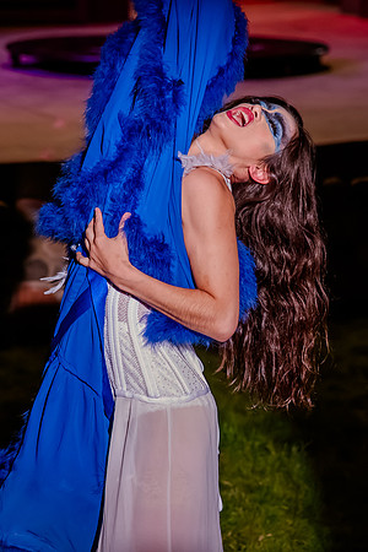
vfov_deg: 9.7
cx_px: 229
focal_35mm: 212
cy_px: 325
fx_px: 3251
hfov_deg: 6.5
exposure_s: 1/400
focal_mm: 120
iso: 4000
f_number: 4
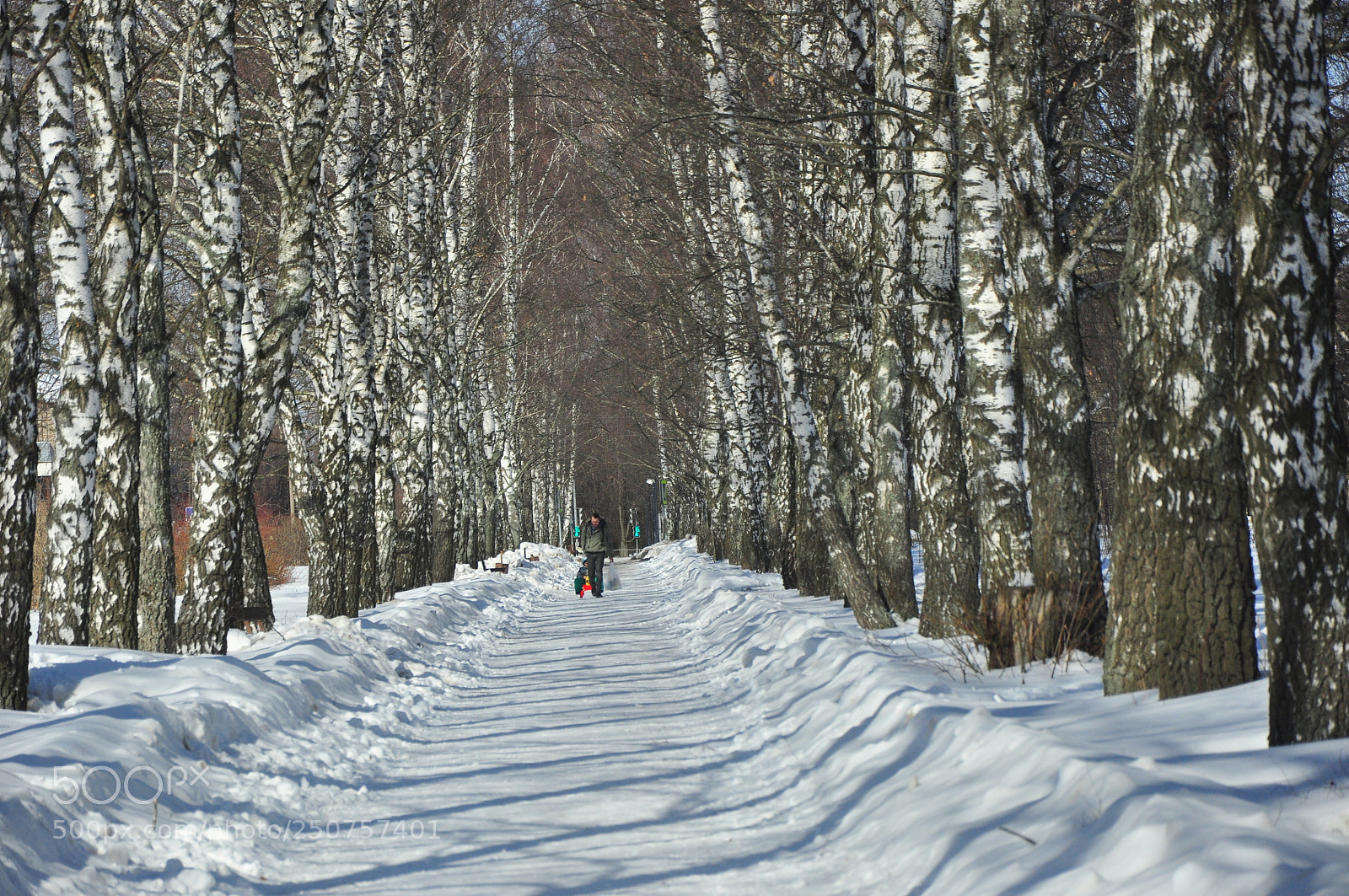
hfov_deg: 13.1
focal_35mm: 158
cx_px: 674
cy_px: 448
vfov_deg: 8.7
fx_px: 5895
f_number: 5.6
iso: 320
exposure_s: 1/3200
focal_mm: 105
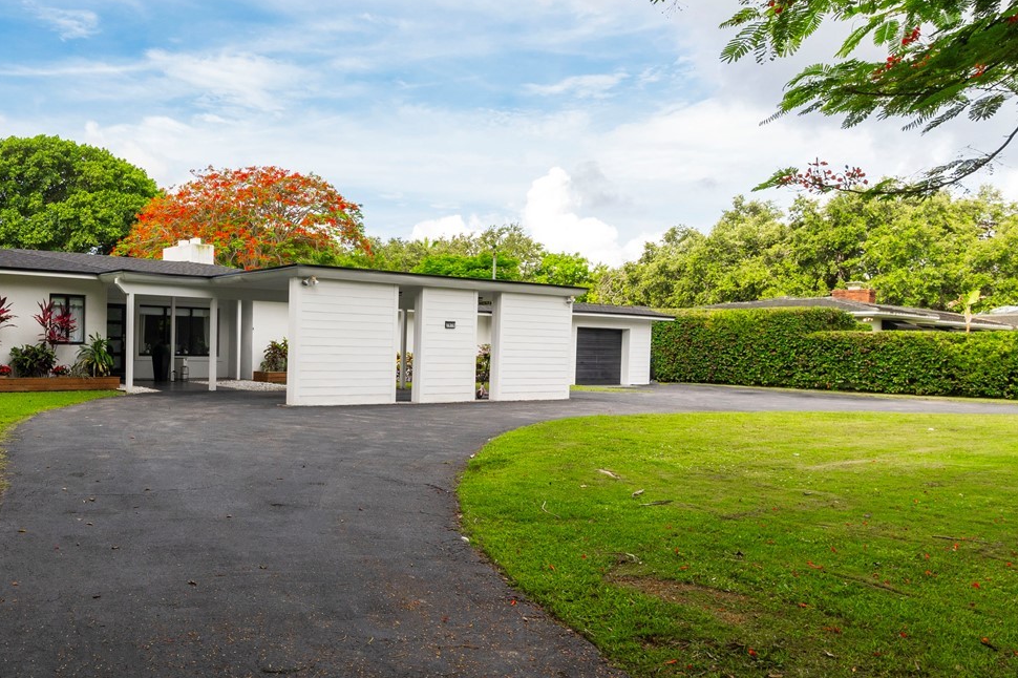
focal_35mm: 29
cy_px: 382
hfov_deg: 60.4
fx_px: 816
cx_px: 252
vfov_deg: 45.0
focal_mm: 11
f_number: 8
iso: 250
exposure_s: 1/200
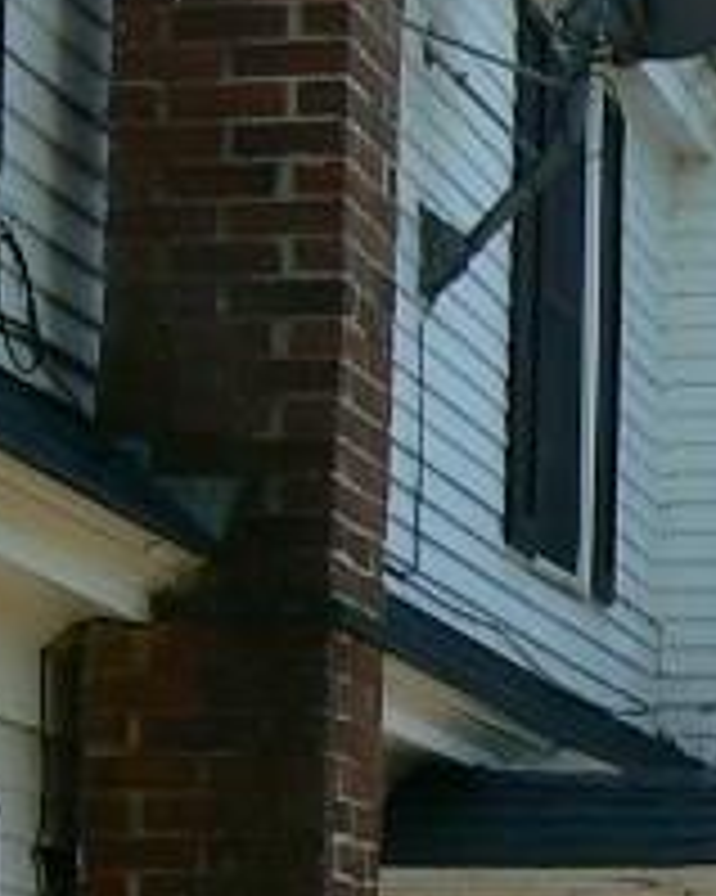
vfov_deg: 10.2
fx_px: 4798
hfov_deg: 8.5
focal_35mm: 181
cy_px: 1513
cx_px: 504
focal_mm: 6
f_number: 5.6
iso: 80
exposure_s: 1/200
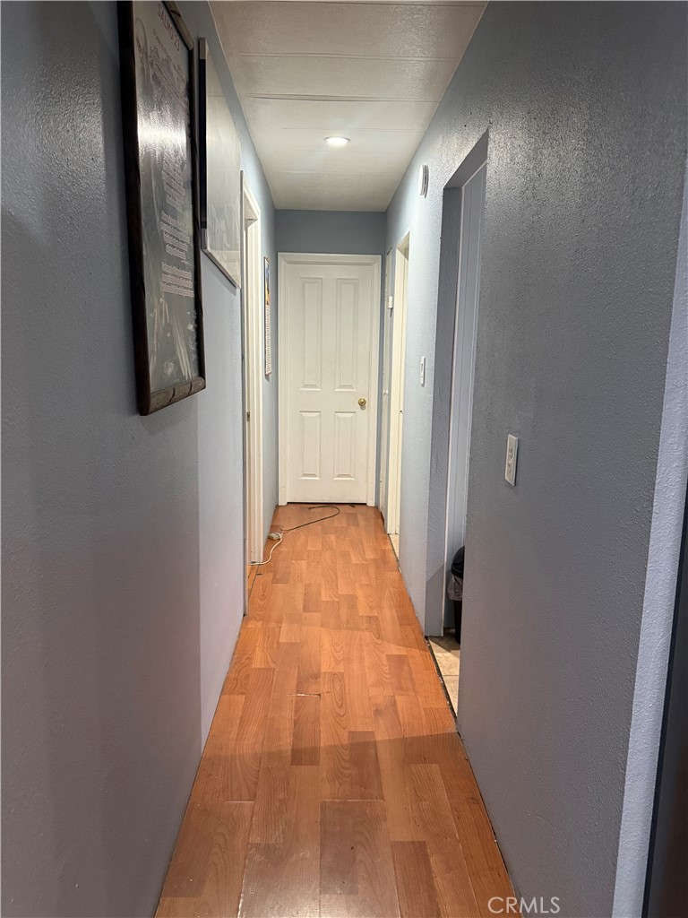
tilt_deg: -8.3
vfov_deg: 71.6
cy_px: 459
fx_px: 636
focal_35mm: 24
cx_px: 344
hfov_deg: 56.8
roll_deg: -1.0
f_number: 1.78
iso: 640
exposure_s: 1/60
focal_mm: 6.76
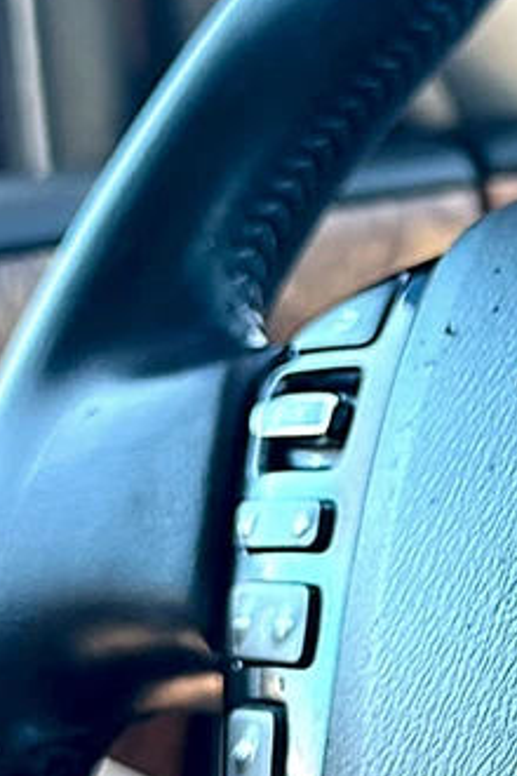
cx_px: 804
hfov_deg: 14.7
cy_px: 394
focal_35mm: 86
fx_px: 1852
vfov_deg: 23.6
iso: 50
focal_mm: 6.86
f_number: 1.78
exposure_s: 1/56
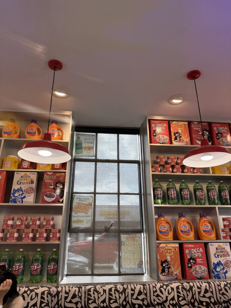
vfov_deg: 71.6
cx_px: 116
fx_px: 214
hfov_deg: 56.8
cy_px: 154
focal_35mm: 24
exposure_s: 1/164
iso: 100
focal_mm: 6.76
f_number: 1.78
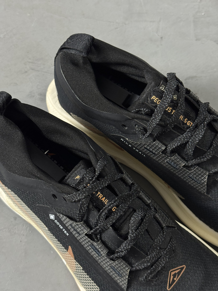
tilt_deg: -66.8
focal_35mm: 48
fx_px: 403
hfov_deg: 30.3
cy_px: 146
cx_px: 109
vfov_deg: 39.7
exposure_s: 1/60
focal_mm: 6.76
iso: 250
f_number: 1.78
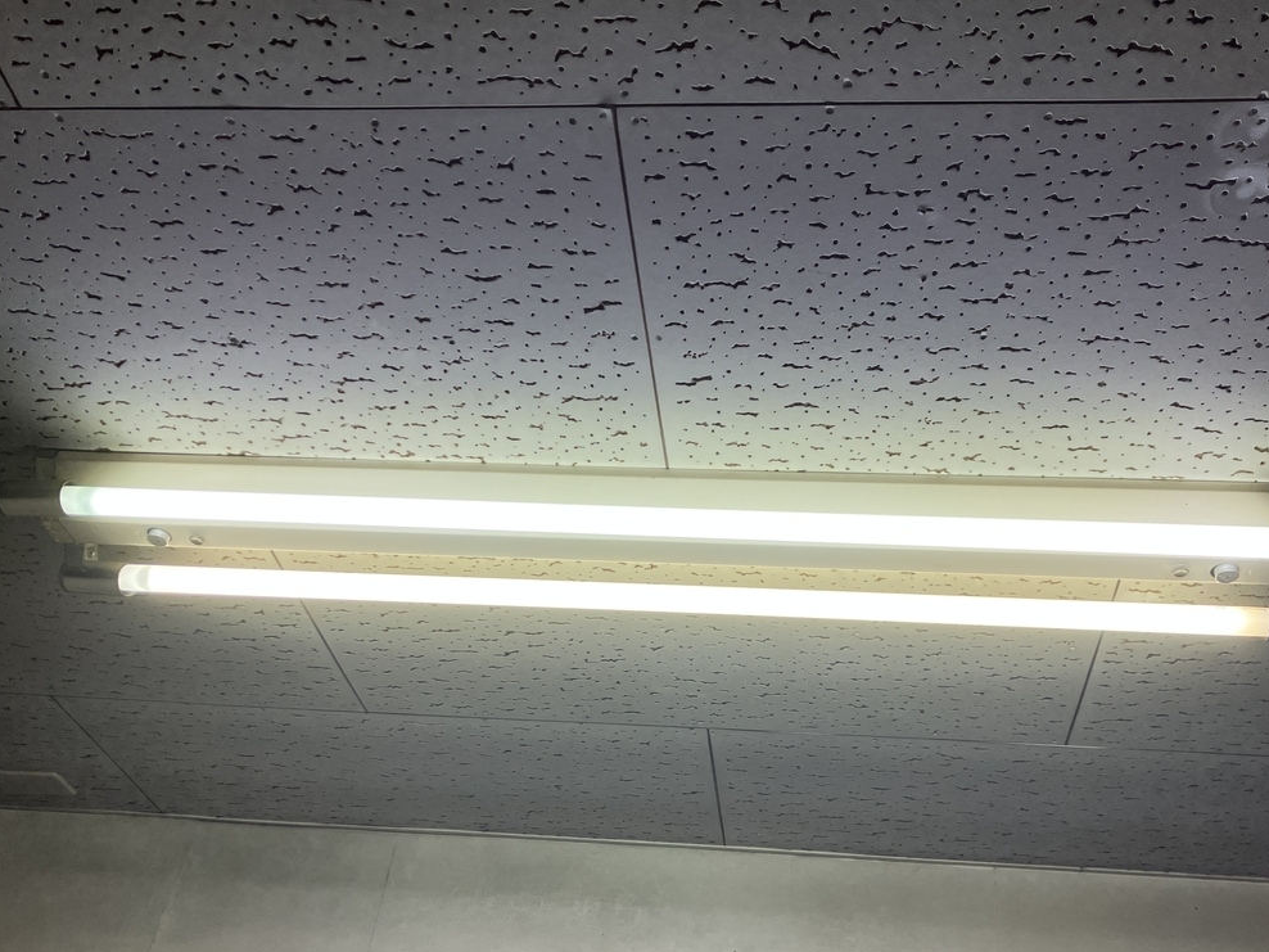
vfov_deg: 41.7
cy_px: 547
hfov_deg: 53.9
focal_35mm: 34
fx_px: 1246
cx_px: 696
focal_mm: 3.99
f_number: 1.8
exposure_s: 1/100
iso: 40
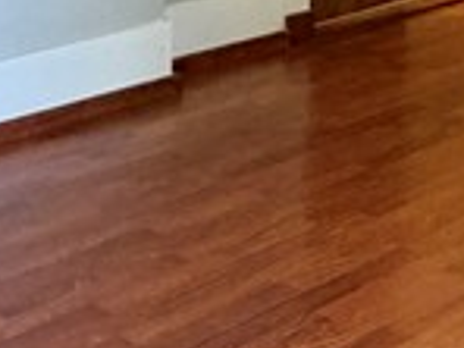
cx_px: 702
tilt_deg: +0.0
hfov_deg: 18.0
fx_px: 1300
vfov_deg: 13.4
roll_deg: -1.0
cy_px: -314
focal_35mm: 97
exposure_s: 1/60
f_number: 2.2
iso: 500
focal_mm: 2.22
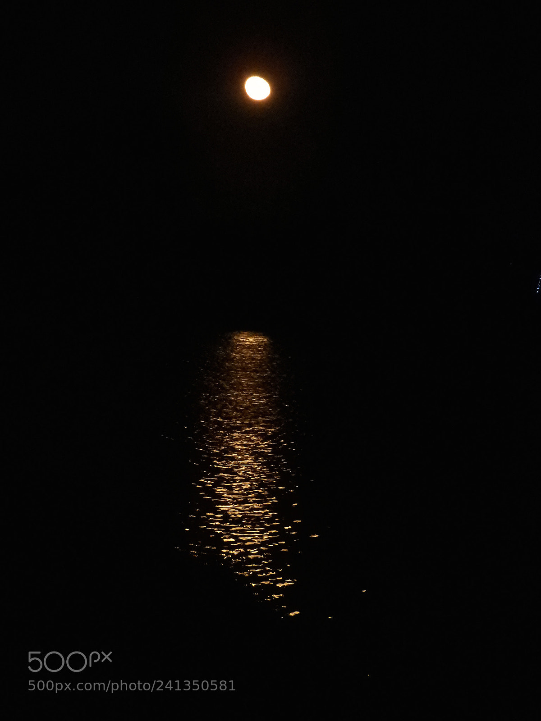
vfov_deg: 15.8
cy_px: 360
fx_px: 2605
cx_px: 270
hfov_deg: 11.9
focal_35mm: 125
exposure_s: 1/15
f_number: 5
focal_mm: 22.4
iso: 1600
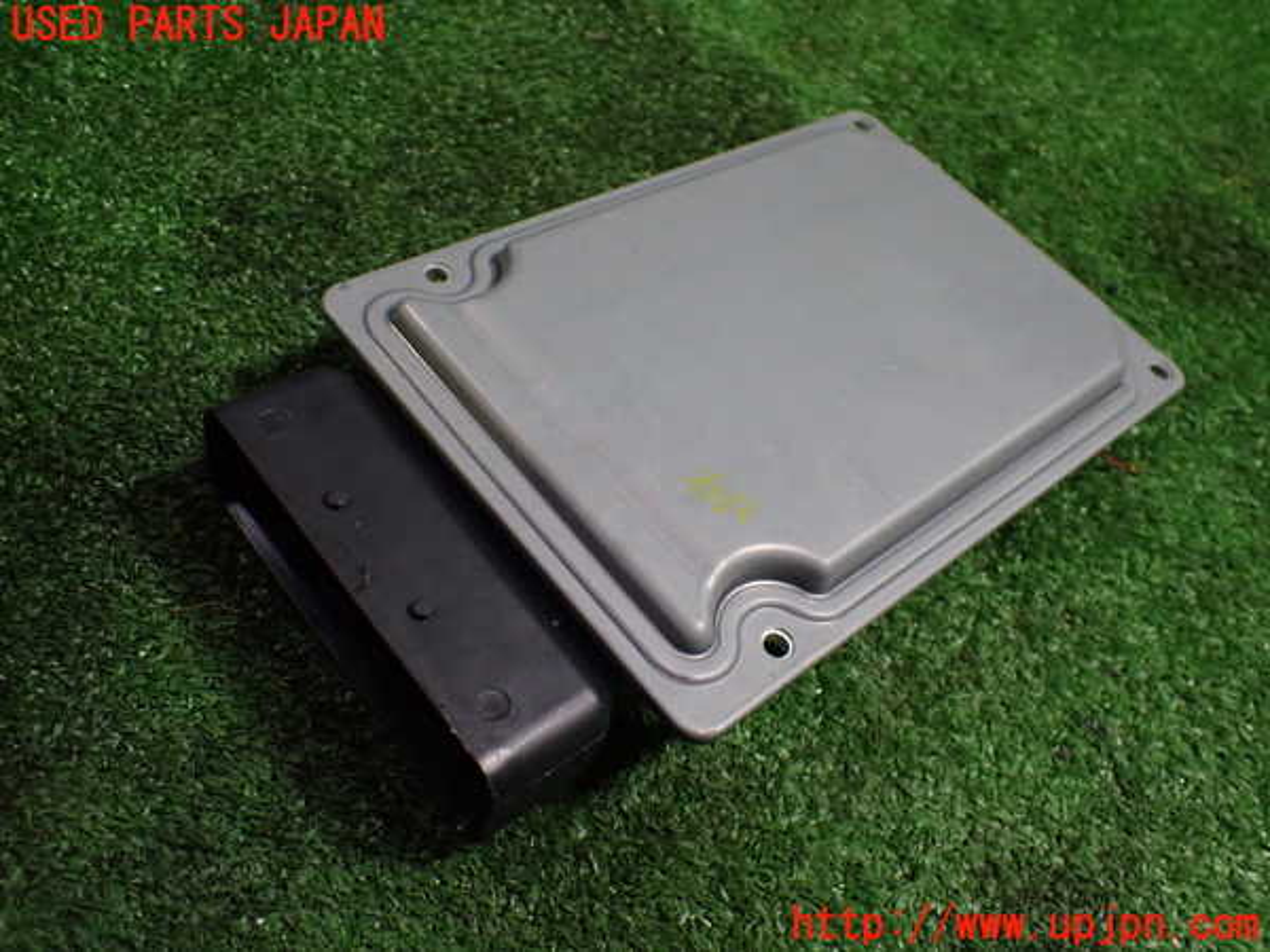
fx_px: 1101
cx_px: 635
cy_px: 476
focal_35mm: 30
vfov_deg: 46.8
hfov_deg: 60.0
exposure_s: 1/125
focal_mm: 5.4
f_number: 2.3
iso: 500
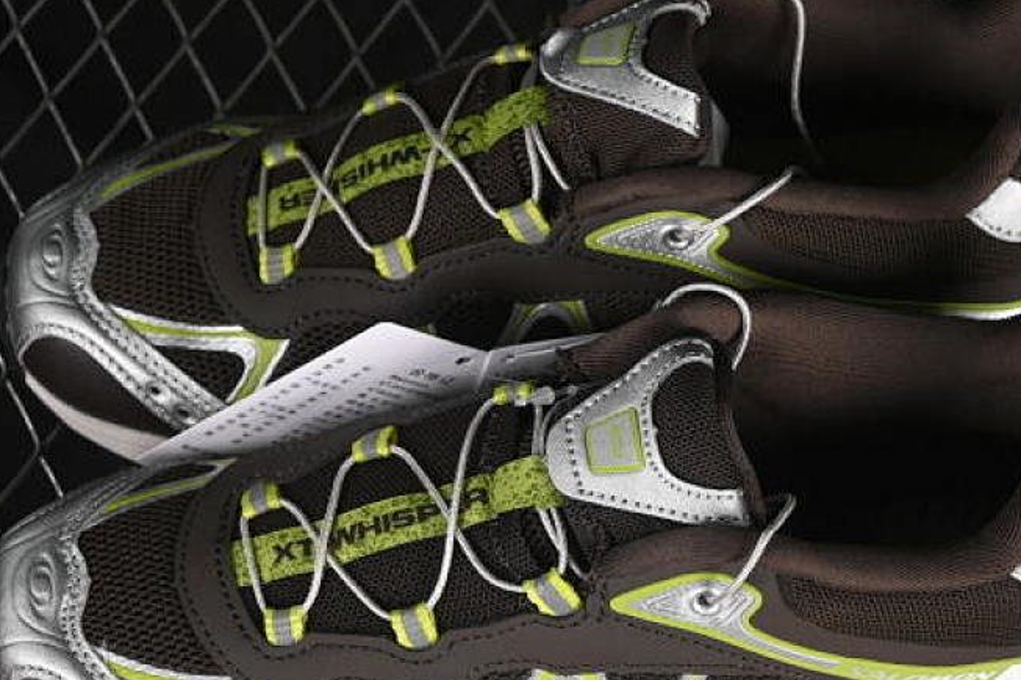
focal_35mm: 124
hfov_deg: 16.5
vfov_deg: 11.0
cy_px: 414
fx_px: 3516
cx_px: 574
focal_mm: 50
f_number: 6.3
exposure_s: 1/60
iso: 160
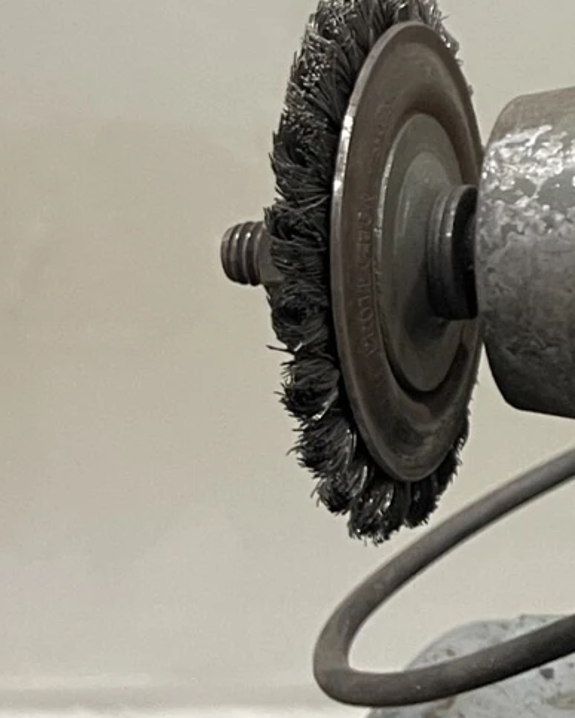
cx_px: 1201
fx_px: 2146
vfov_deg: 18.9
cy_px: 199
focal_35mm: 101
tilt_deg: -17.6
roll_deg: +0.6
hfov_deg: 13.0
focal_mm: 5.1
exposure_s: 1/60
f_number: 1.6
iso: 250
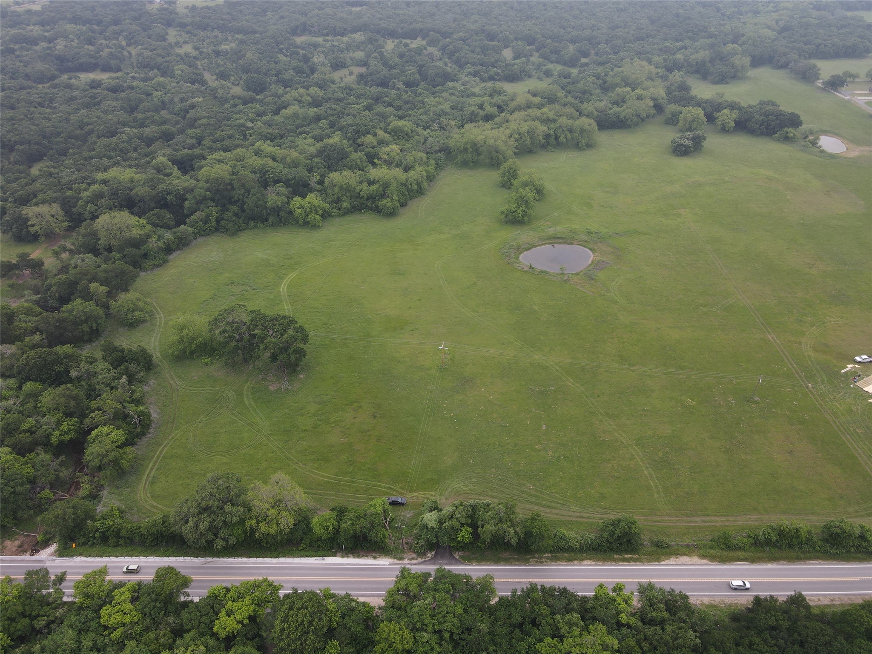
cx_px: 436
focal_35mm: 24
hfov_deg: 71.6
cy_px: 327
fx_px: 605
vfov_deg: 56.8
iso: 100
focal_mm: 4.5
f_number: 2.8
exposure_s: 1/320
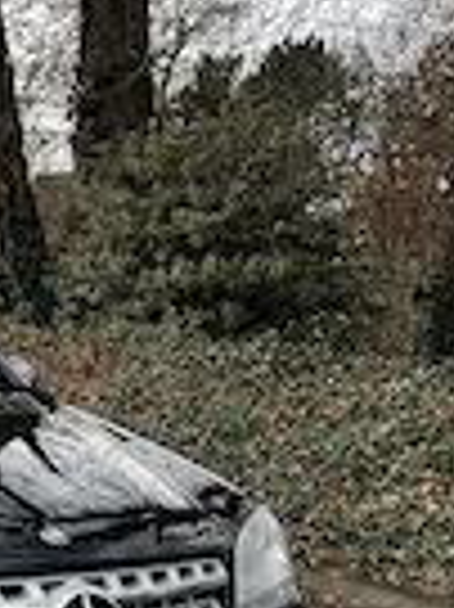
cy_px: 513
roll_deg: +0.5
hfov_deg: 17.9
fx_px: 1349
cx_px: -130
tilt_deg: -8.2
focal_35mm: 77
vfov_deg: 24.8
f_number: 1.5
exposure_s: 1/364
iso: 50
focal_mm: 5.7
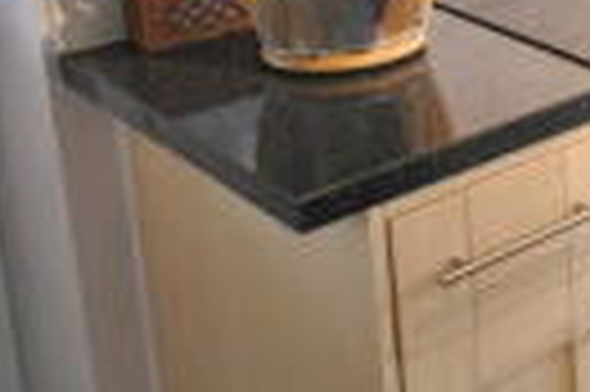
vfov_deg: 16.7
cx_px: 935
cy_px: -164
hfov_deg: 21.6
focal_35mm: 75
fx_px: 1228
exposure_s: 1/25
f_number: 4
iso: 400
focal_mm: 10
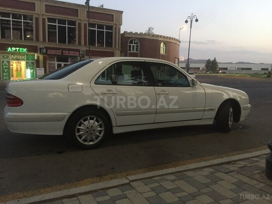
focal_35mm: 29
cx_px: 136
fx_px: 228
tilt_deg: -6.6
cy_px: 102
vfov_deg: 48.2
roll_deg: -2.0
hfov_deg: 61.7
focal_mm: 4.15
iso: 250
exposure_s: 1/17
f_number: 2.2
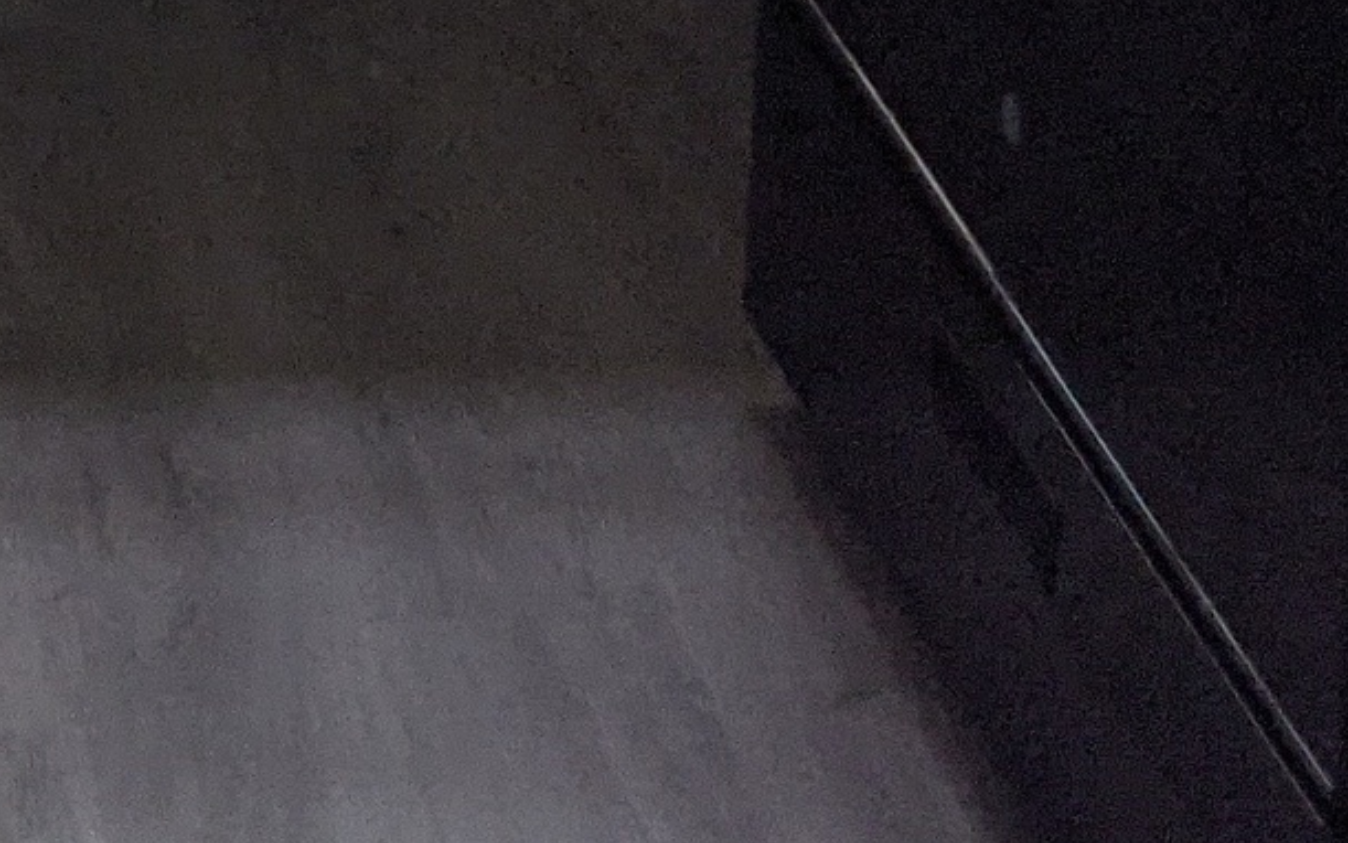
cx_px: -439
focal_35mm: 144
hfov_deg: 13.9
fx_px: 5291
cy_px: -1558
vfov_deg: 8.0
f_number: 1.73
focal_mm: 4.38
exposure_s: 1/264
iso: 53
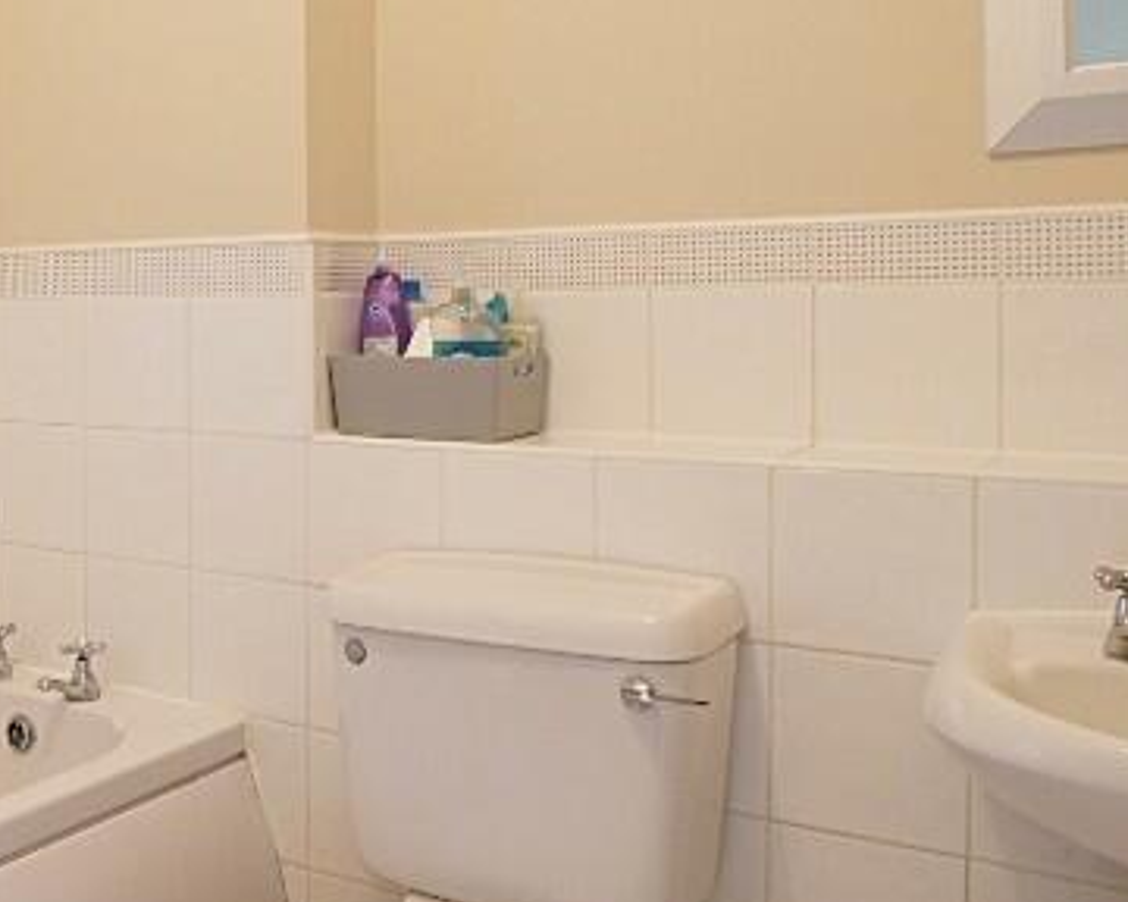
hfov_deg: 42.1
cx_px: 113
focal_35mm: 40
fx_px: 1335
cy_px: 365
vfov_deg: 37.2
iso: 640
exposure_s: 1/1.6
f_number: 11
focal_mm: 10
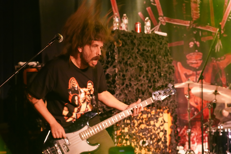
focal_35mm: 65
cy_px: 77
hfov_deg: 31.0
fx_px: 417
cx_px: 116
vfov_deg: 20.9
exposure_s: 1/50
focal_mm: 65
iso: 12800
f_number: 4
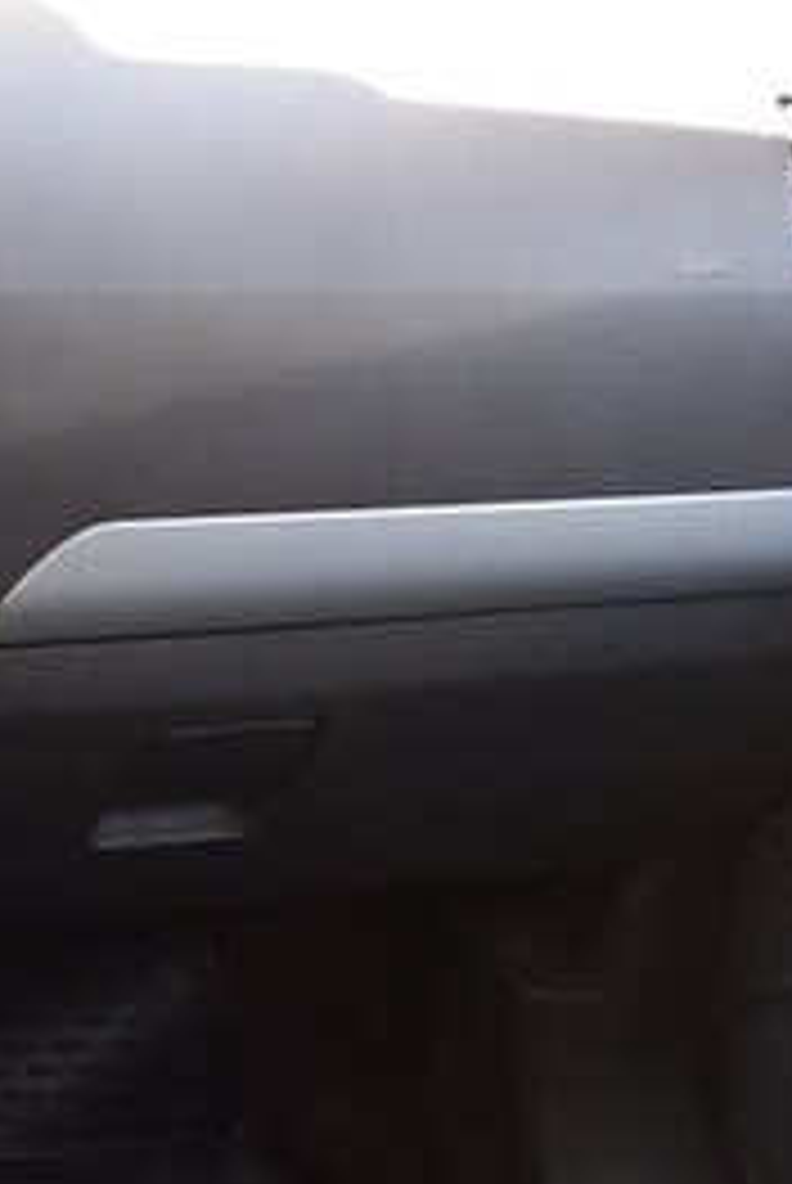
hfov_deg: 16.5
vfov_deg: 27.6
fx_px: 2402
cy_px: 678
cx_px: -504
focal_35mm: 73
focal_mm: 3.7
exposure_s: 1/33
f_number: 1.9
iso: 80
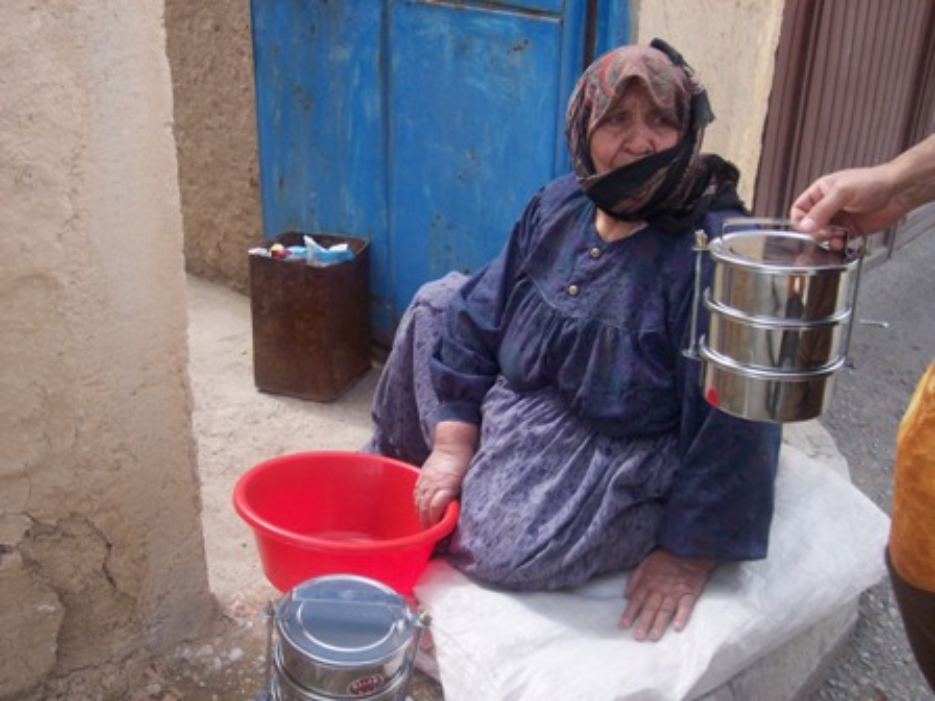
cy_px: 350
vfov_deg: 37.7
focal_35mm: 38
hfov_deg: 49.0
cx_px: 468
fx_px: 1026
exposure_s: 1/500
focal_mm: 8
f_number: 2.8
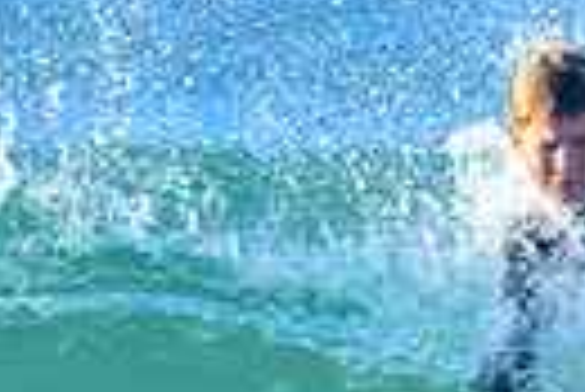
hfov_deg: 0.4
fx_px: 76769
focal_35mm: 4719
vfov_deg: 0.3
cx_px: 174
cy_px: 661
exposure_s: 1/2000
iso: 1250
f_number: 6.3
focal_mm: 800
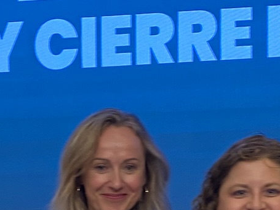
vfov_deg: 11.8
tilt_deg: -5.7
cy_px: 355
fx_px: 946
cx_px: 63
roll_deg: -0.7
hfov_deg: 16.7
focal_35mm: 117
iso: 80
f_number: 1.8
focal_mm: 4.25
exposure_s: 1/50
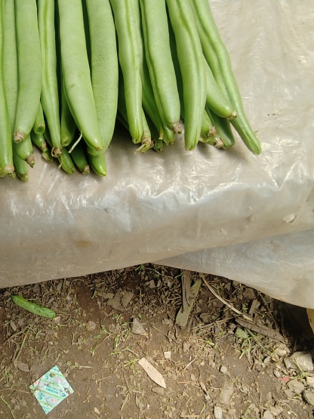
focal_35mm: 25
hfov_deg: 51.2
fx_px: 302
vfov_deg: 69.2
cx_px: 59
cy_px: 234
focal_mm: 2.17
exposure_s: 1/290
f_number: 2.2
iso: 100
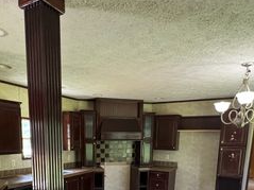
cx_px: 112
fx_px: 213
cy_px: 183
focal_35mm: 29
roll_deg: -1.7
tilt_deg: -10.7
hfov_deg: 61.5
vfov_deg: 42.7
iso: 250
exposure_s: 1/93
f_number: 1.8
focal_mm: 1.57
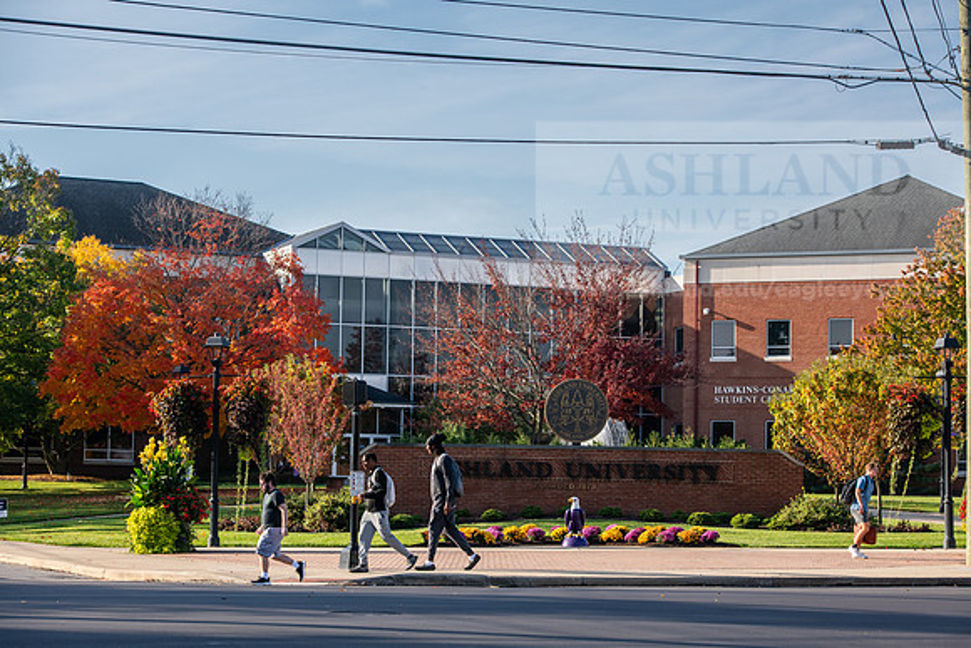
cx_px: 486
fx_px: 2482
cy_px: 324
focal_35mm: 92
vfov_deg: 14.9
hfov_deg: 22.1
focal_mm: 92
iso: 160
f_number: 6.3
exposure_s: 1/400
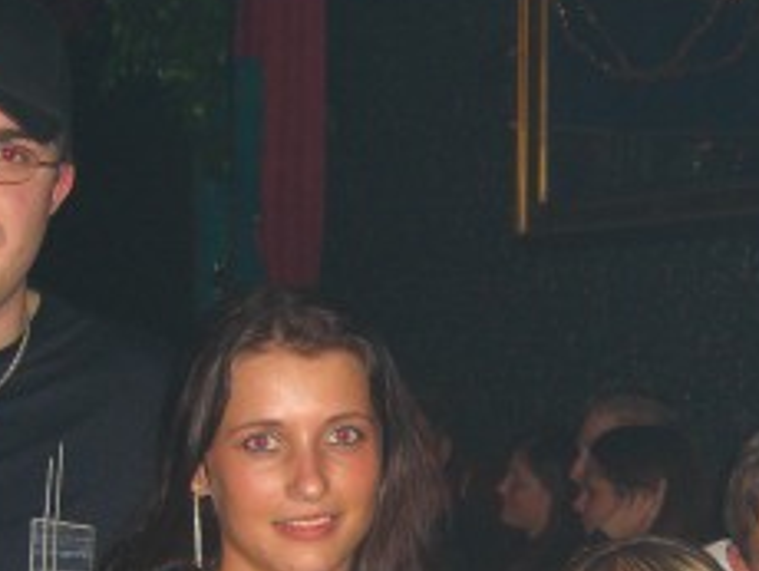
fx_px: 2173
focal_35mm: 99
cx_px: 518
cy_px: 588
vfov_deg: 14.7
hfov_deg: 19.7
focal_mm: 7.9
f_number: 2.8
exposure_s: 1/60
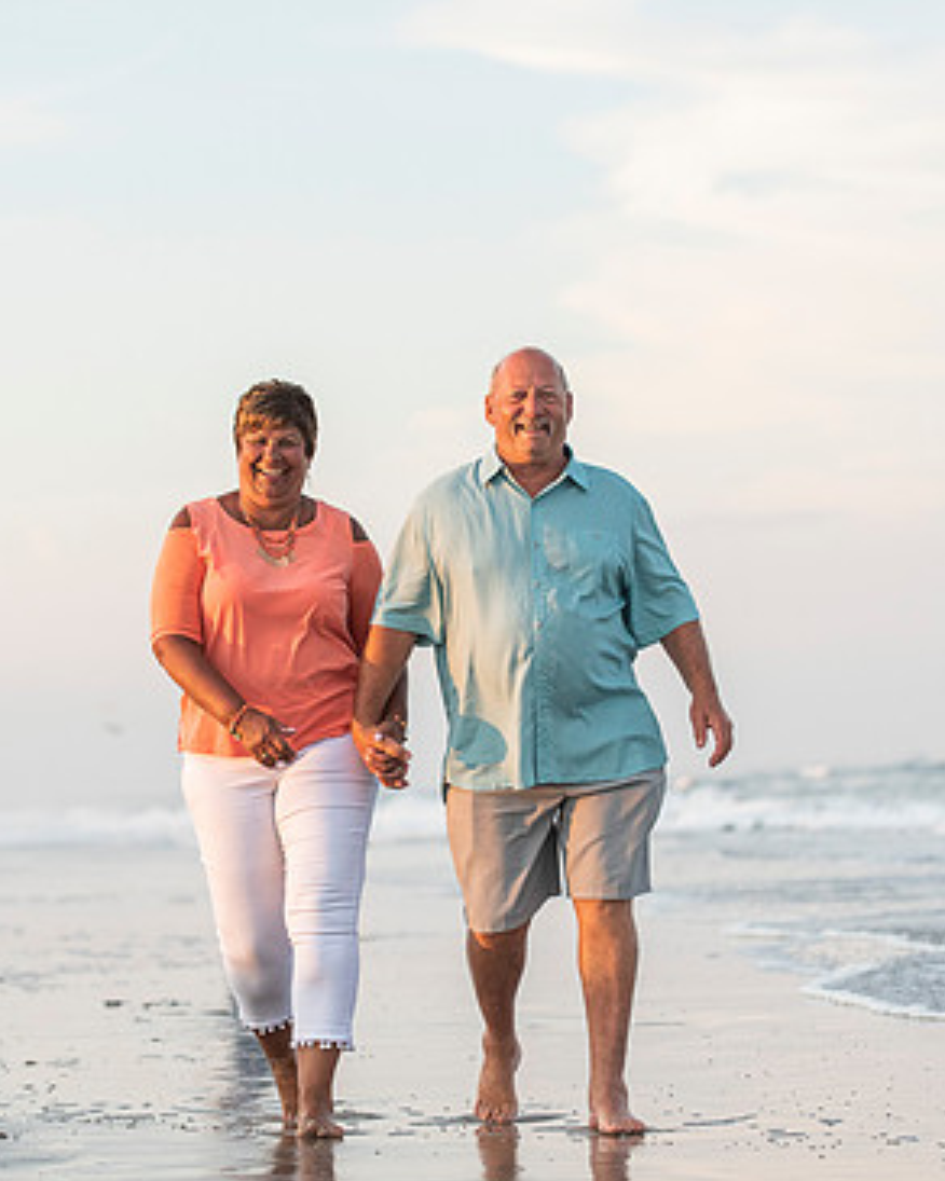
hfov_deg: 10.6
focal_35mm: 146
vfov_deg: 13.2
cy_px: 597
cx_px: 485
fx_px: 5104
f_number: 3.5
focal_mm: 98
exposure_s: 1/2000
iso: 800
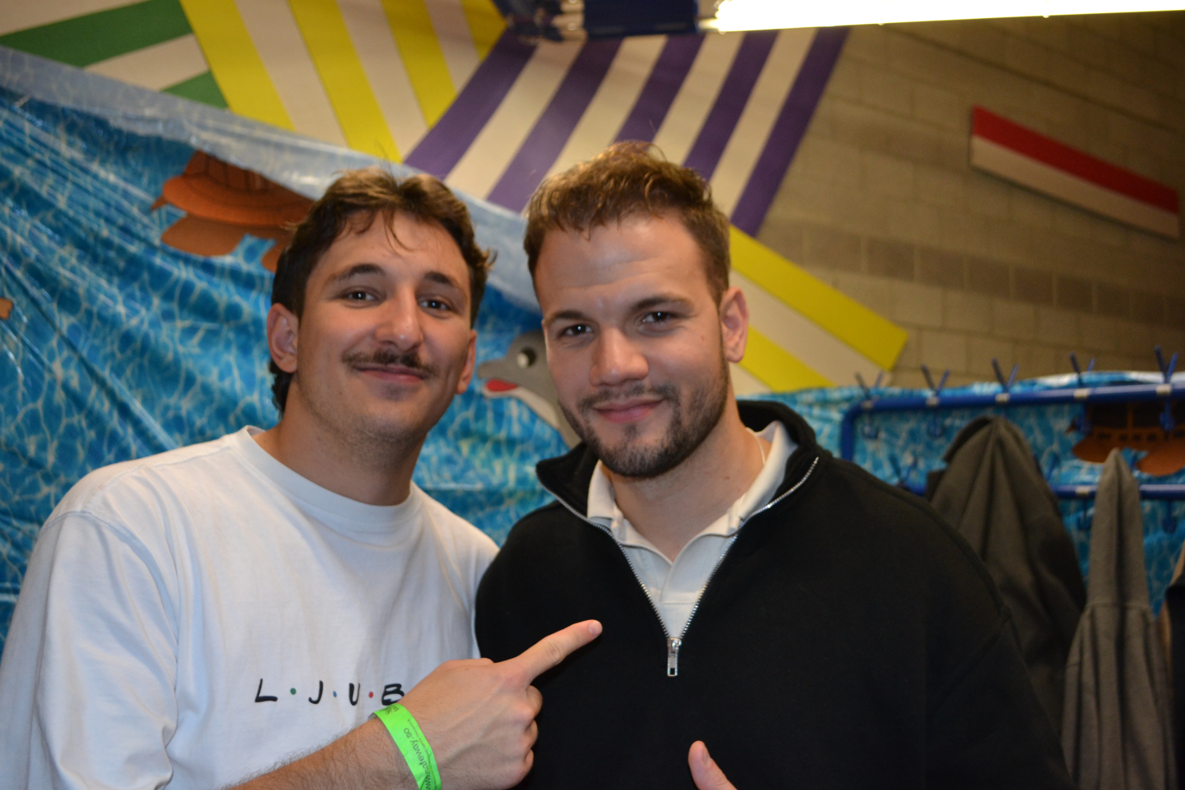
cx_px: 592
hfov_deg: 57.2
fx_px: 1086
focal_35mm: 33
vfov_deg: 40.0
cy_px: 395
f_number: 4
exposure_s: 1/60
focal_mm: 22
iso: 1000
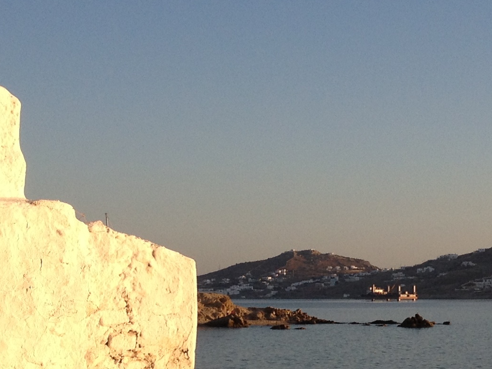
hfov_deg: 17.7
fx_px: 1563
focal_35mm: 110
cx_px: 429
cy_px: 281
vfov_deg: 13.4
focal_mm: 4.28
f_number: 2.4
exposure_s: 1/1082
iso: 50
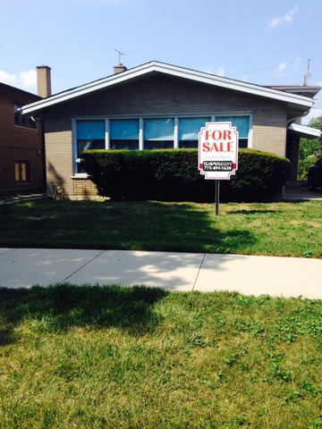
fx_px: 409
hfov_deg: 42.9
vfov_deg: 55.4
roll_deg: -1.2
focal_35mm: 33
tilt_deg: -7.9
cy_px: 214
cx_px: 161
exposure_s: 1/1178
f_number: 2.4
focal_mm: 4.12
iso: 50
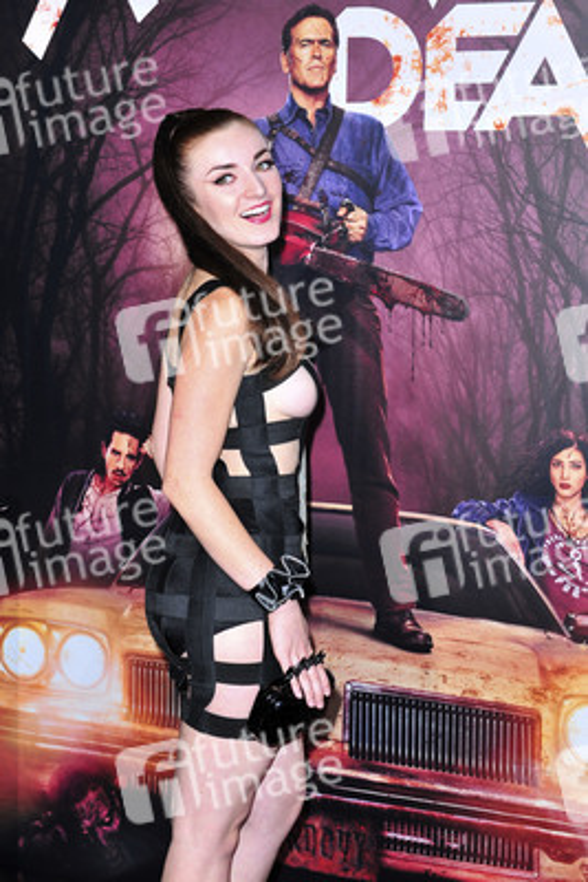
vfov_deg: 32.4
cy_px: 441
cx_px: 294
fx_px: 1518
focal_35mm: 62
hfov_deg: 21.9
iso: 640
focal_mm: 62
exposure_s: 1/320
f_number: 5.6
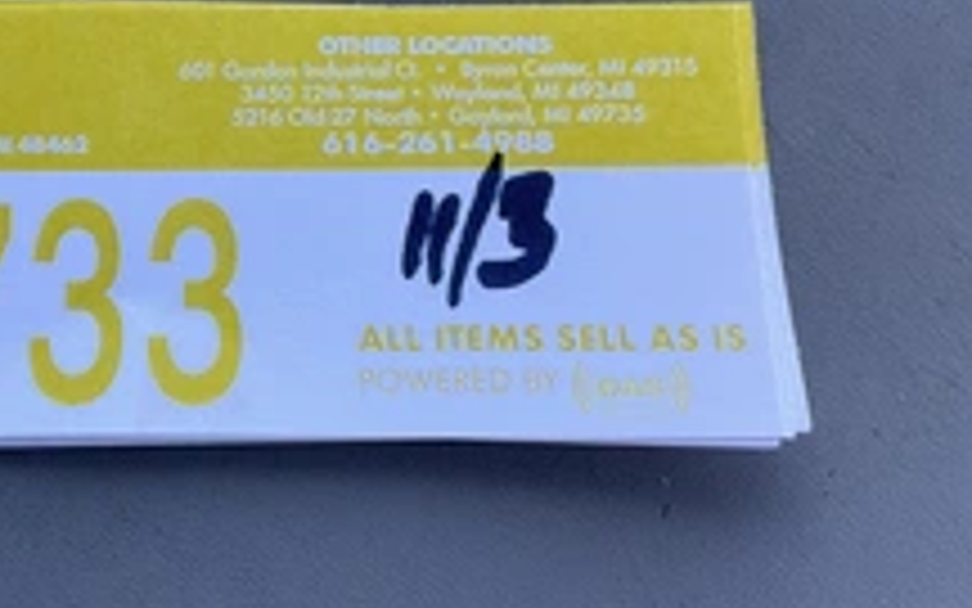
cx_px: 166
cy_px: 189
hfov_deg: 34.4
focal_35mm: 57
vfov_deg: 22.6
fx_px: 1510
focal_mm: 3
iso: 20
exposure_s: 1/156
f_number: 1.8
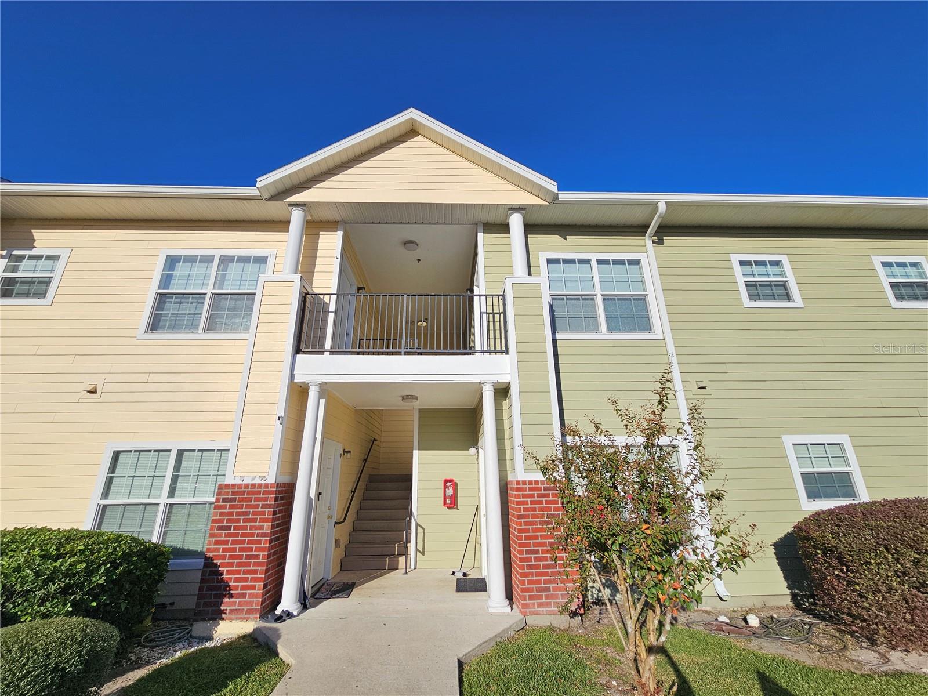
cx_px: 464
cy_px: 348
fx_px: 349
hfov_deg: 106.2
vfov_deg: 89.9
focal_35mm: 13
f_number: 2.2
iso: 50
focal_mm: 2.2
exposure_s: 1/4010
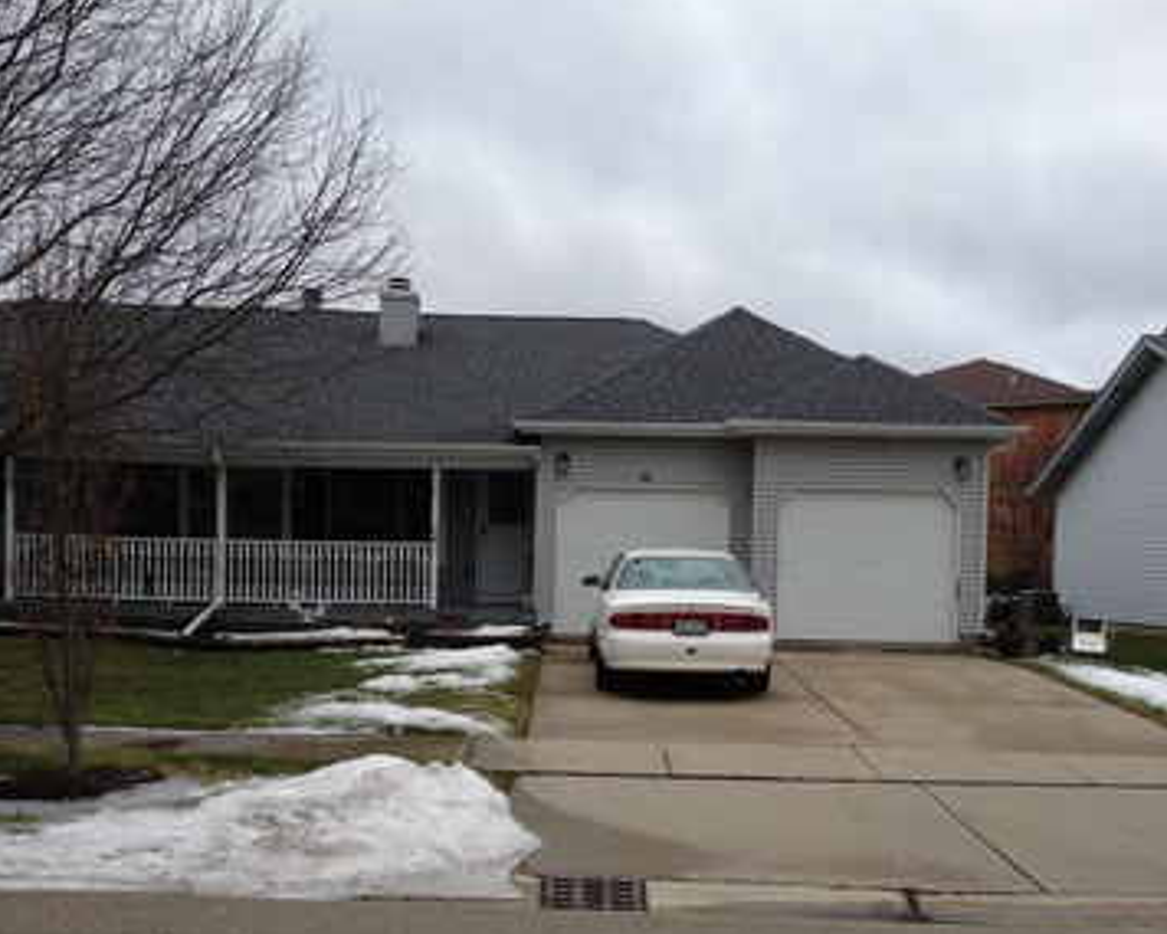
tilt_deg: -0.5
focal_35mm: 46
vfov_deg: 32.4
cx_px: 580
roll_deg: -2.6
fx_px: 1589
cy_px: 639
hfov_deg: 40.3
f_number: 2.4
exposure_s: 1/284
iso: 50
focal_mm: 4.28
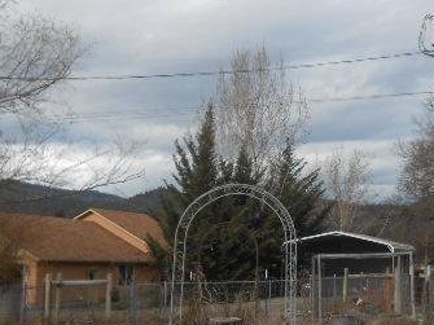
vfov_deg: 22.5
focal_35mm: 65
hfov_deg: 29.7
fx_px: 815
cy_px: 216
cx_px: 271
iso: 80
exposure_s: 1/500
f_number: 3.9
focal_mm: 6
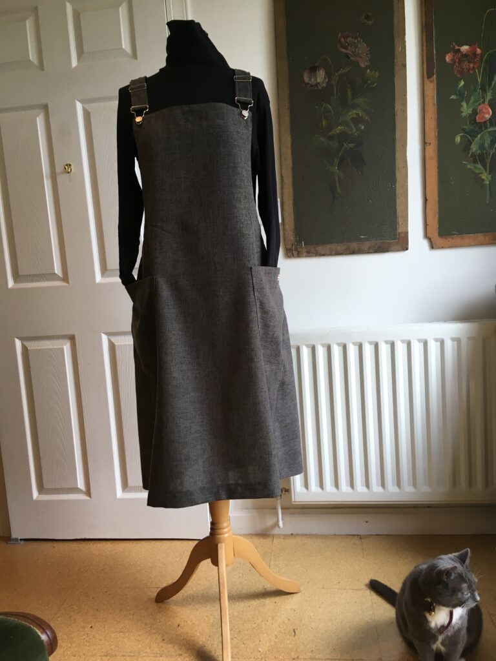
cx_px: 248
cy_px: 330
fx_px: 554
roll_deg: +5.7
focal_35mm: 29
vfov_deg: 61.7
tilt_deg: -8.3
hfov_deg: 48.2
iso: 25
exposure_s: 1/33
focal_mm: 4.15
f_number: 2.2
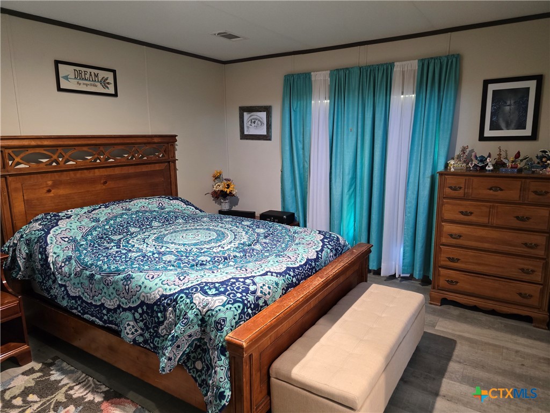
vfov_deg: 58.9
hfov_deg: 73.9
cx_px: 275
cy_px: 206
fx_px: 365
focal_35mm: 23
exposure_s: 1/60
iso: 640
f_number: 1.7
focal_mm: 6.3
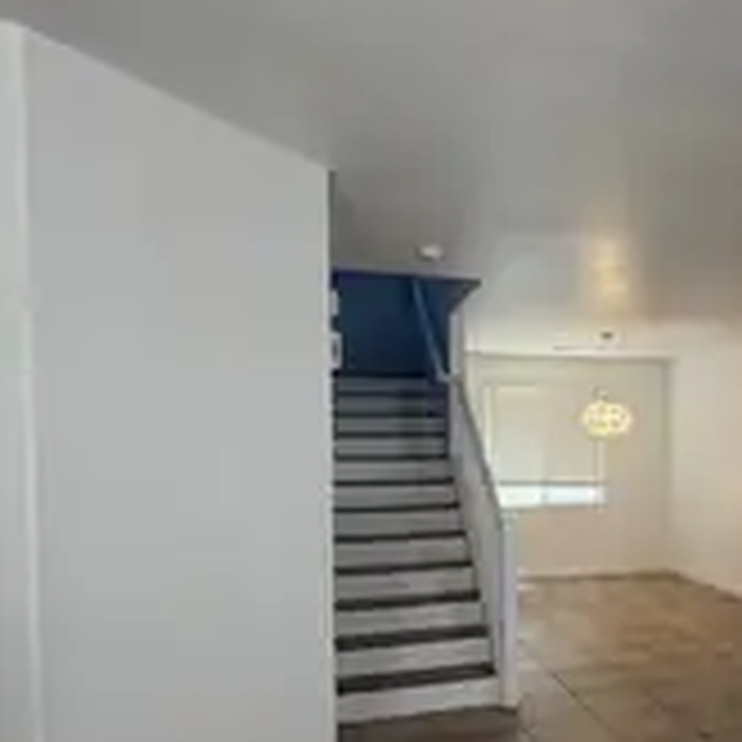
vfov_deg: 53.4
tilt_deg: -0.1
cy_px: 468
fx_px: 728
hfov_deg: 51.4
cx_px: 571
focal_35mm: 30
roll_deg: +1.5
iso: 125
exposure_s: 1/120
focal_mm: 2.22
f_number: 2.2
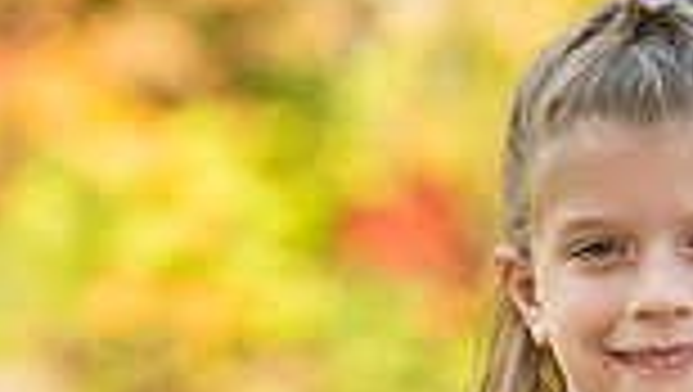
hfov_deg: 3.9
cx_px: 664
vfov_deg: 2.2
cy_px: 847
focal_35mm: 550
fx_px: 10117
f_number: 6.3
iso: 100
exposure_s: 1/100
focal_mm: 180
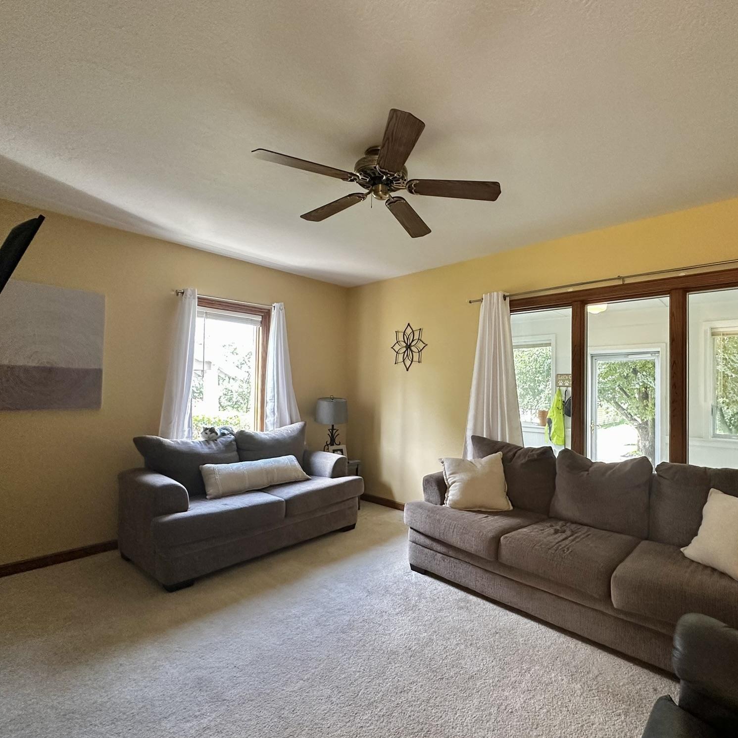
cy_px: 380
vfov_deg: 83.9
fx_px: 410
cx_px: 436
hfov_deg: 83.1
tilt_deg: +1.2
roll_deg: -1.4
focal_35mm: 17
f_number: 2.2
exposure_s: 1/120
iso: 250
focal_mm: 2.22
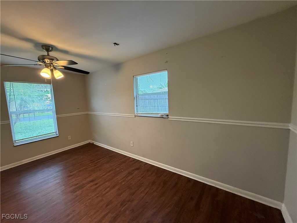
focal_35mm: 14
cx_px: 148
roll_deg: +2.7
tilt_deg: -4.2
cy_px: 112
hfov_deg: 102.1
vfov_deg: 85.7
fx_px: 120
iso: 500
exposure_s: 1/120
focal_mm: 2.22
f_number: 2.2
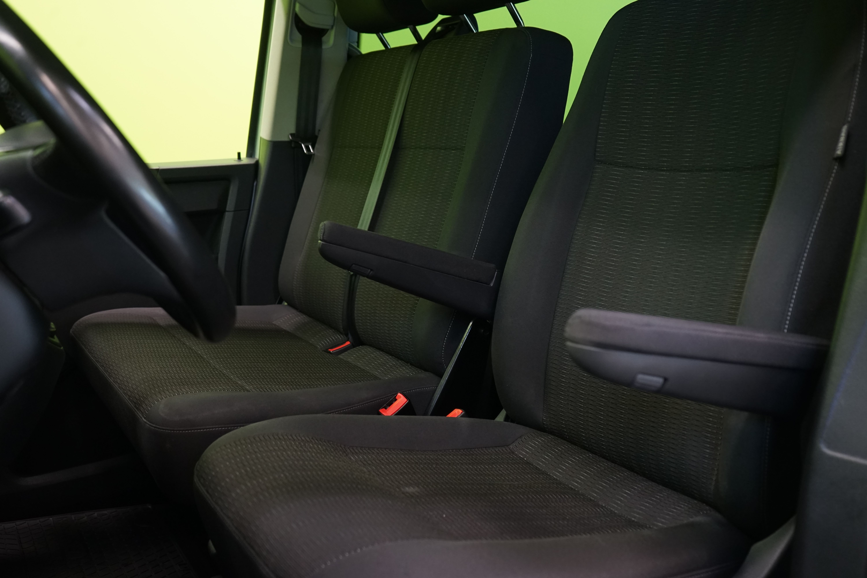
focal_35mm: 35
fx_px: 843
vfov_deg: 37.9
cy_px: 289
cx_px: 434
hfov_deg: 54.4
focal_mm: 35
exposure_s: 1/30
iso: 1600
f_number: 5
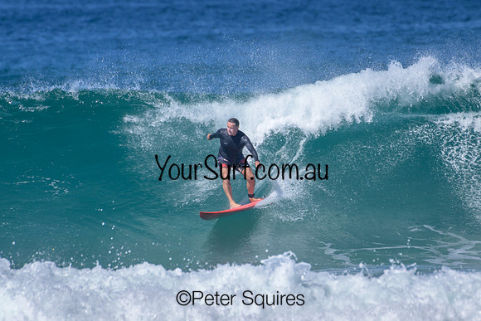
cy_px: 160
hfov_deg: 2.1
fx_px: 13364
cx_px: 240
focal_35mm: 1000
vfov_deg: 1.4
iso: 1000
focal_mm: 1000
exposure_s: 1/2000
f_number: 11
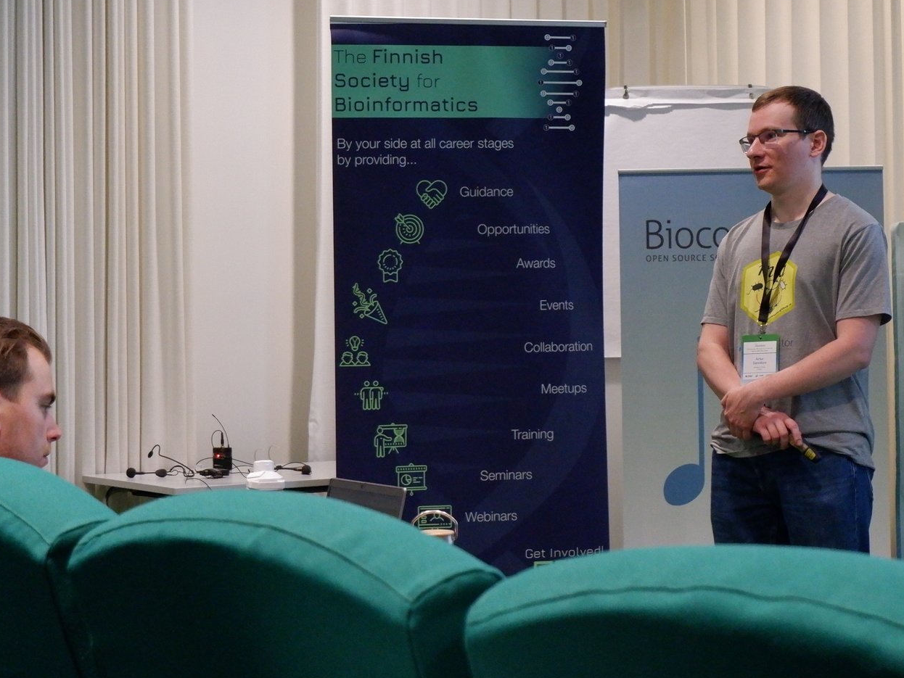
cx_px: 514
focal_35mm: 88
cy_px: 241
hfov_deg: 22.2
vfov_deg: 16.8
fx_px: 2299
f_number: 5.2
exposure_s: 1/160
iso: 4000
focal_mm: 38.5
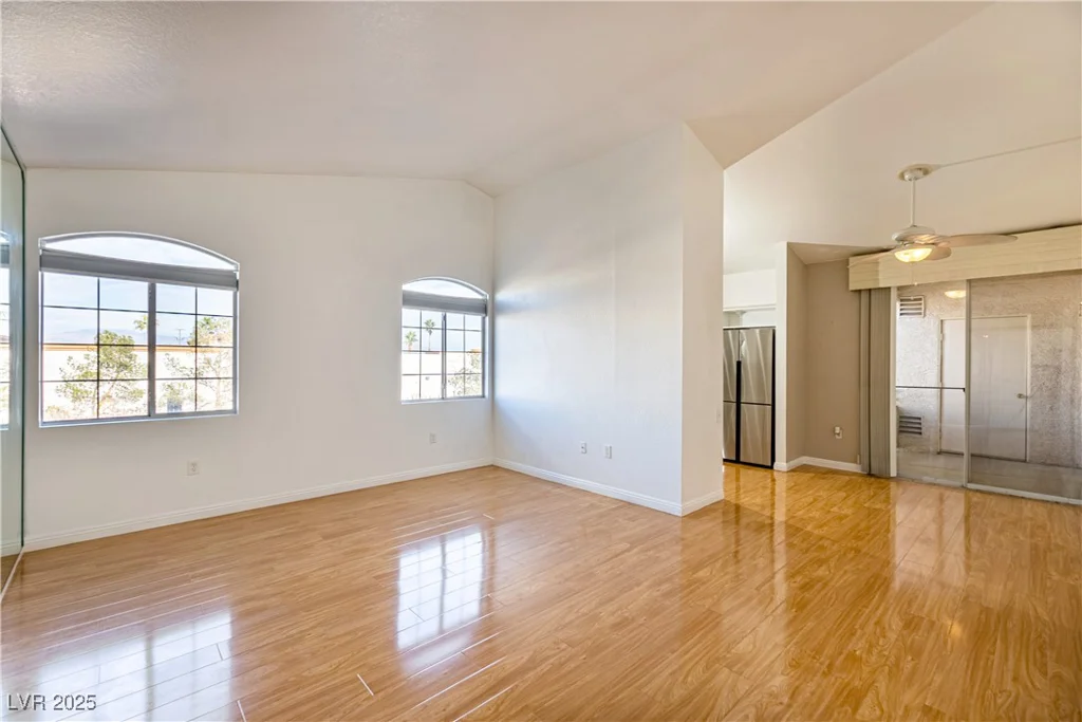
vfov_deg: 77.3
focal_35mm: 15
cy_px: 361
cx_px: 541
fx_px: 451
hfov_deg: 100.4
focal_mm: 10
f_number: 5
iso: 200
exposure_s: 1/5000
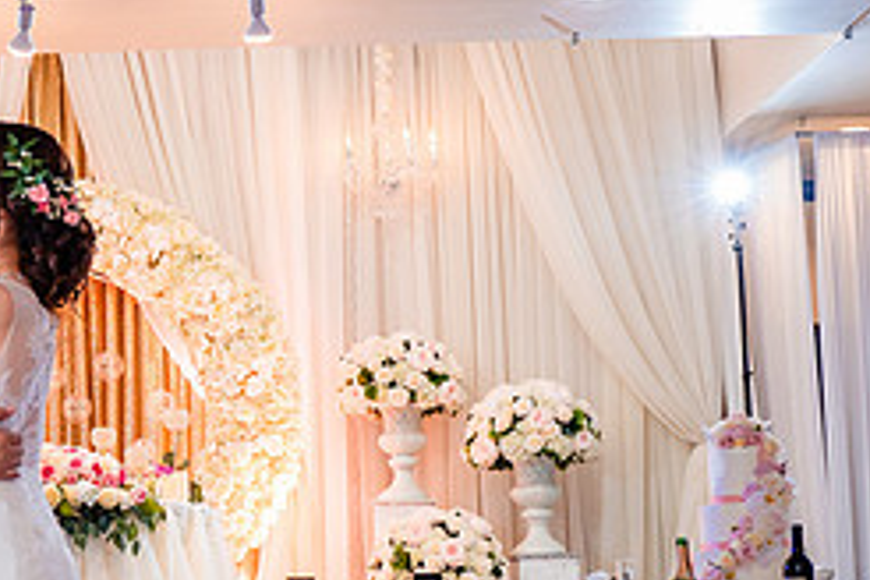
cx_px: -21
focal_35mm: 84
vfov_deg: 16.2
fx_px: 2030
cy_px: 458
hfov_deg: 23.1
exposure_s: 1/160
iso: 1000
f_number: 3.5
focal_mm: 28
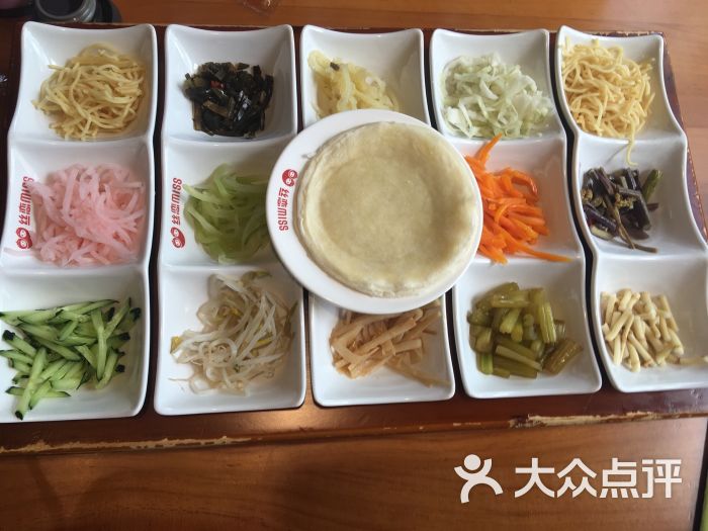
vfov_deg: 48.2
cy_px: 266
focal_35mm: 29
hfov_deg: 61.7
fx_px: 593
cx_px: 354
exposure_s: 1/50
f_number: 2.2
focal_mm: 4.15
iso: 25
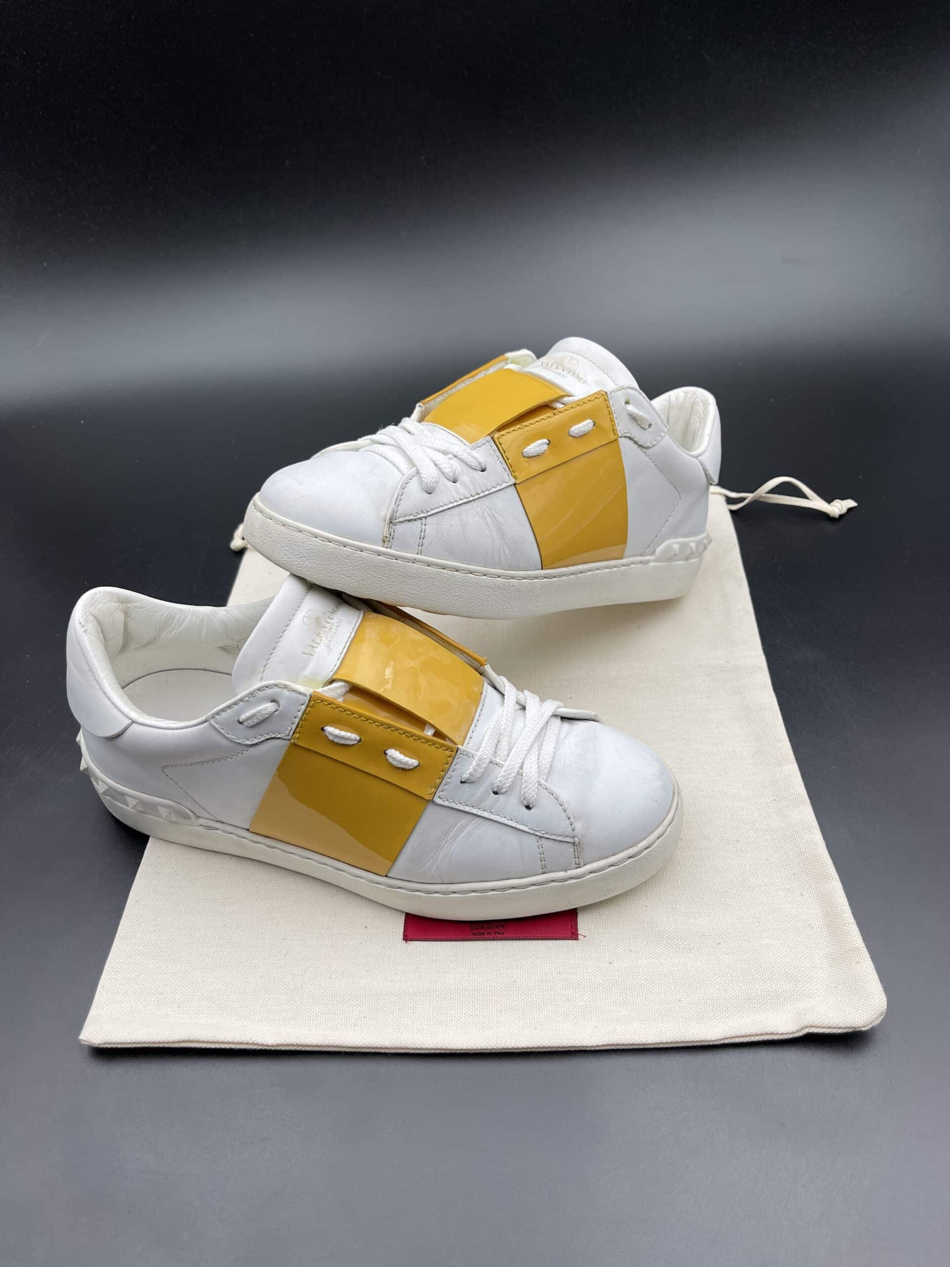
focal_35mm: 26
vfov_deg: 67.3
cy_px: 634
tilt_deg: -43.8
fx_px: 951
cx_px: 475
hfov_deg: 53.1
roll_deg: +5.3
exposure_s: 1/533
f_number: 1.6
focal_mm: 5.1
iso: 32
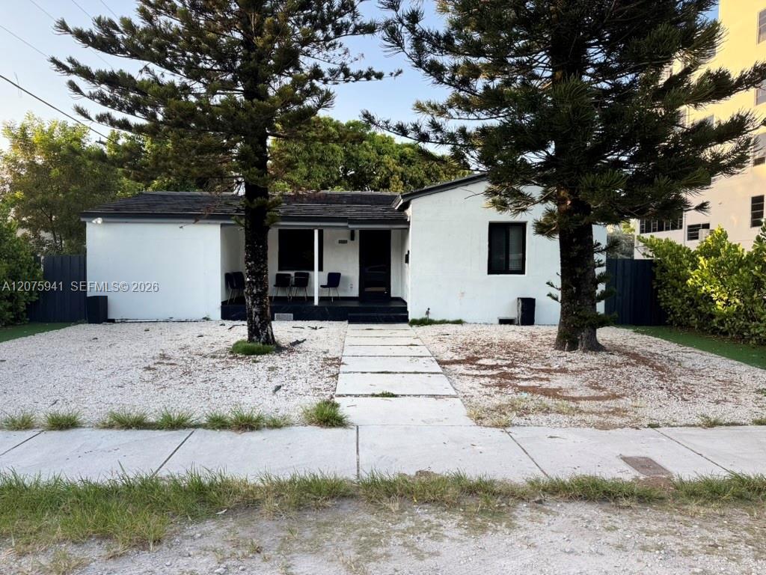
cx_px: 383
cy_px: 288
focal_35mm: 24
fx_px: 531
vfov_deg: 56.8
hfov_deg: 71.6
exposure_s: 1/451
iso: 80
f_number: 1.78
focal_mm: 6.76
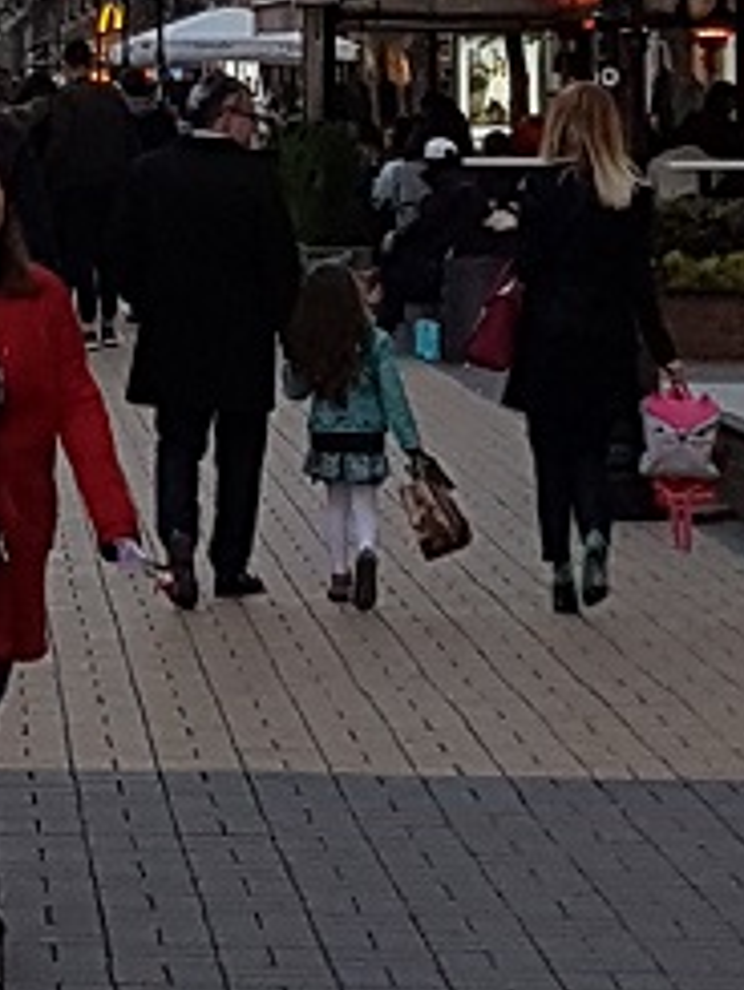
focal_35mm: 68
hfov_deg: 20.3
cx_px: -133
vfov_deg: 26.9
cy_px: -4
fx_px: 1947
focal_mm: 4.2
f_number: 1.7
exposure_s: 1/100
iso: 64
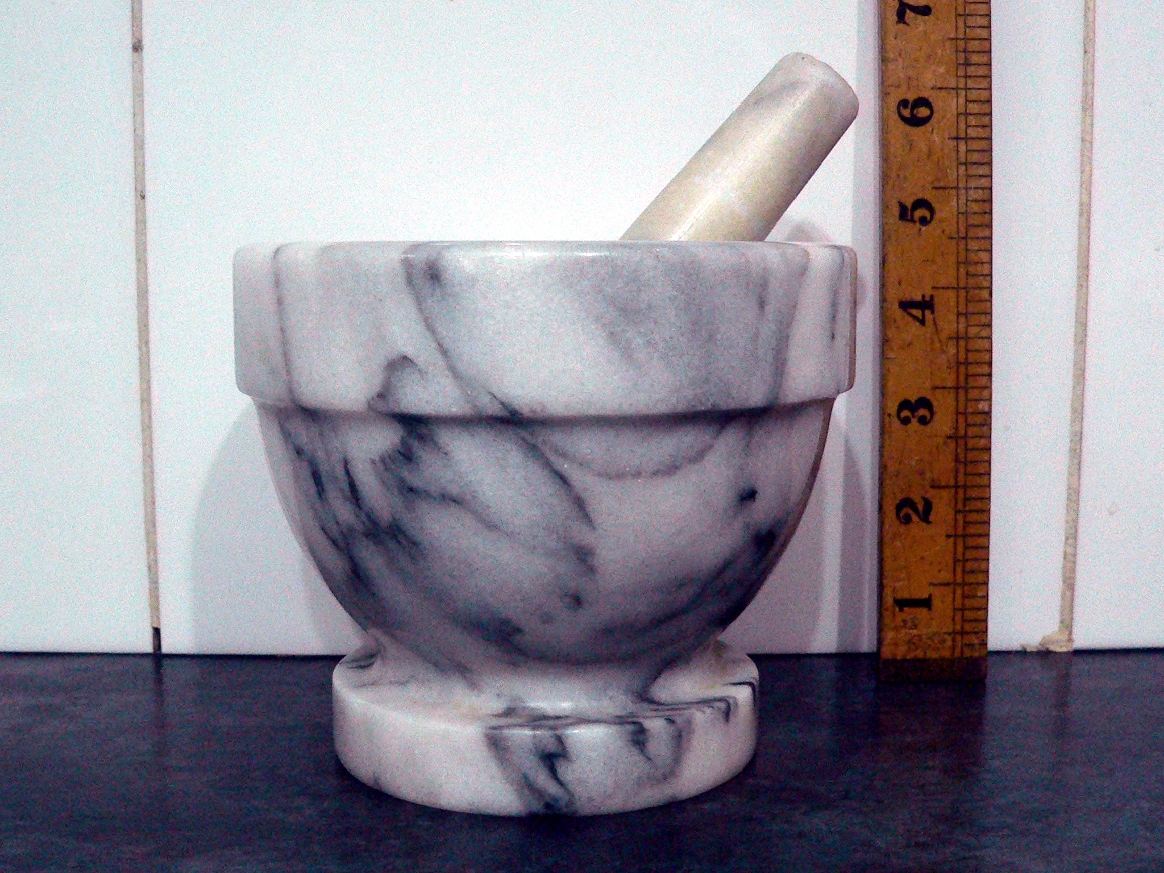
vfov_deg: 39.7
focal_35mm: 36
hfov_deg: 51.4
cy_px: 436
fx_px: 1211
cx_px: 582
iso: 400
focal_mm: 6
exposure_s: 1/30
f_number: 2.8
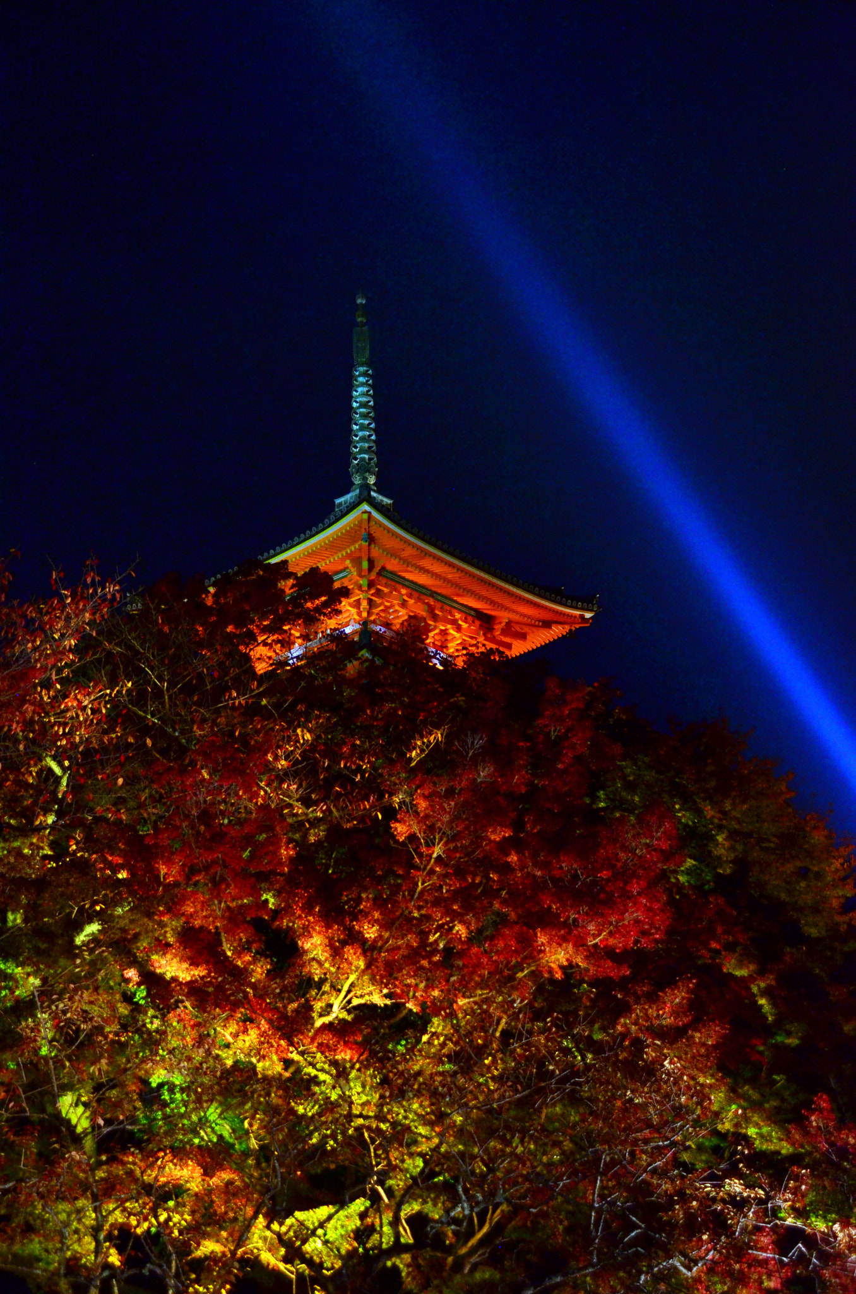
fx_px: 1720
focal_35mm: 48
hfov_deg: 27.9
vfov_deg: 41.2
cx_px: 428
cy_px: 647
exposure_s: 1/10
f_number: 5.6
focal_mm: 32
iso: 1250
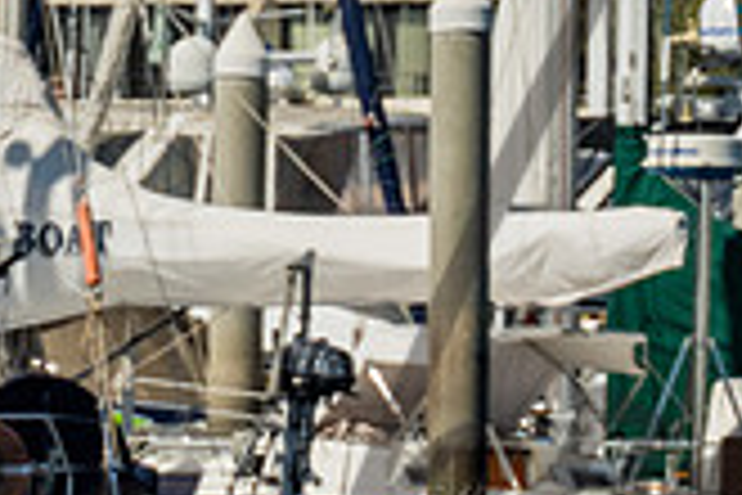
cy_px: 396
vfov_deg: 1.1
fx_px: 26854
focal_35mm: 1303
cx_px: 1066
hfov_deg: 1.6
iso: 250
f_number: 10
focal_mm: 200
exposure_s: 1/500
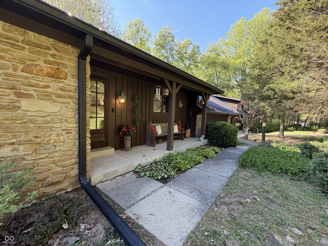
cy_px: 123
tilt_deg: -4.8
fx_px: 133
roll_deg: -2.4
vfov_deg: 85.7
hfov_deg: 102.1
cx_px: 164
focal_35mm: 14
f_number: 2.2
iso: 80
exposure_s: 1/121
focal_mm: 2.22
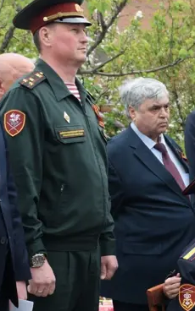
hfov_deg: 12.0
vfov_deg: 19.6
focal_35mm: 106
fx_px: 901
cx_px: 246
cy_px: 200
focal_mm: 34
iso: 400
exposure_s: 1/250
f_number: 8
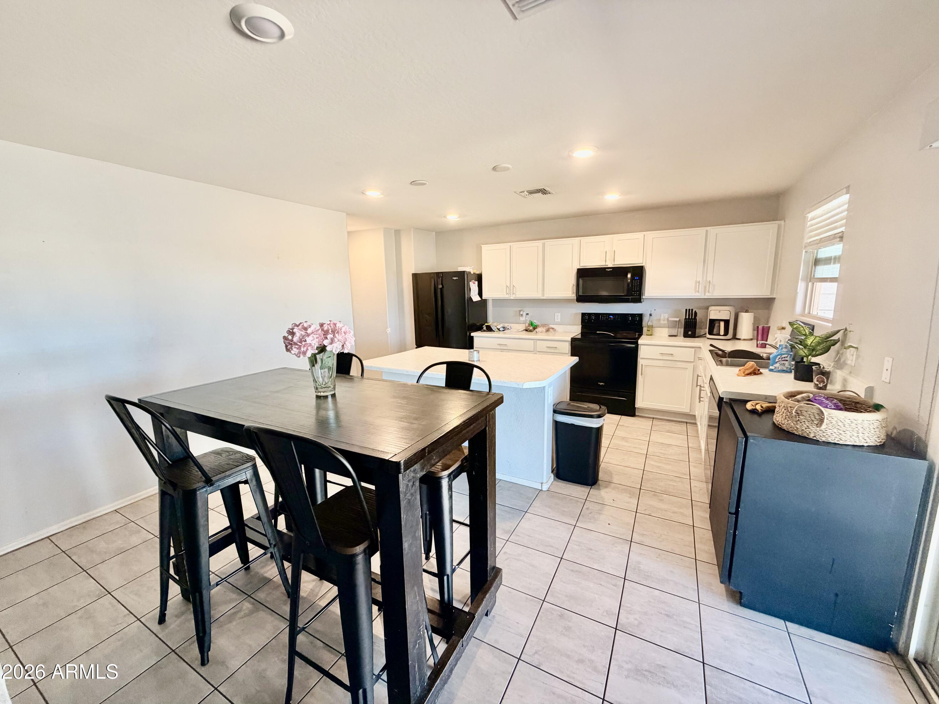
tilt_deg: -9.6
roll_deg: +1.7
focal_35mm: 14
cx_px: 470
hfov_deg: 102.1
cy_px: 352
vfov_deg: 85.7
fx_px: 380
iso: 200
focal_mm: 2.22
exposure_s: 1/60
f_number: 2.2
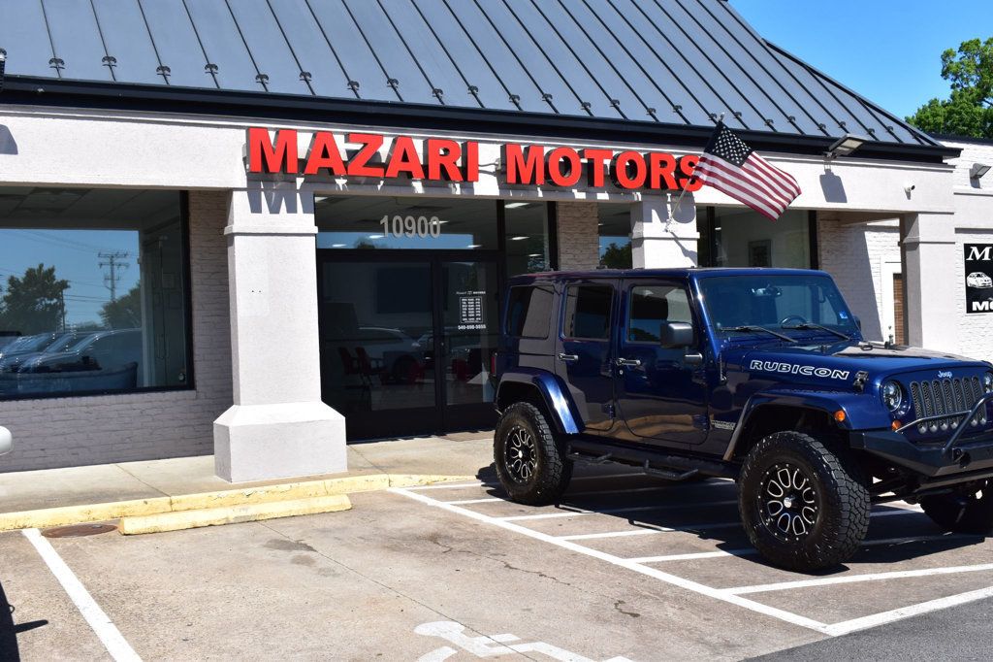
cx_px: 496
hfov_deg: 49.6
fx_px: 1075
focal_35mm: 39
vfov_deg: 34.2
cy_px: 331
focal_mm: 26
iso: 400
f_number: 11
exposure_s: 1/500
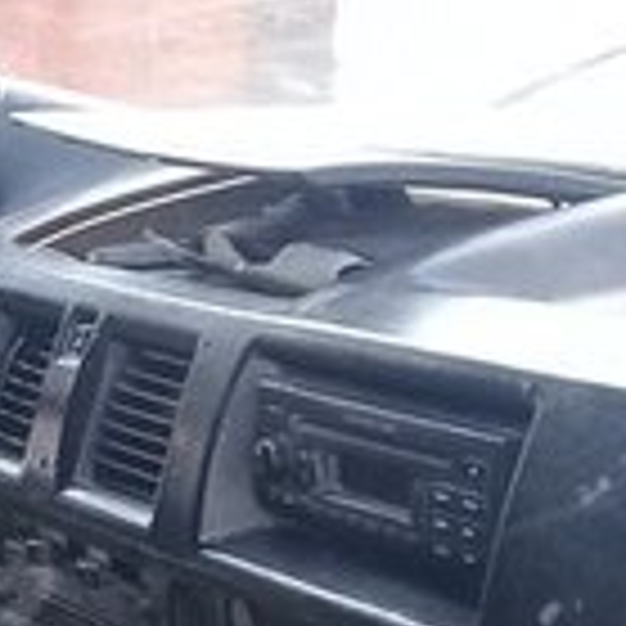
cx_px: -405
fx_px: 2660
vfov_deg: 13.2
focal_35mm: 130
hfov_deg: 12.5
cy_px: 633
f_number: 2.2
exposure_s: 1/166
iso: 50
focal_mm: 3.3
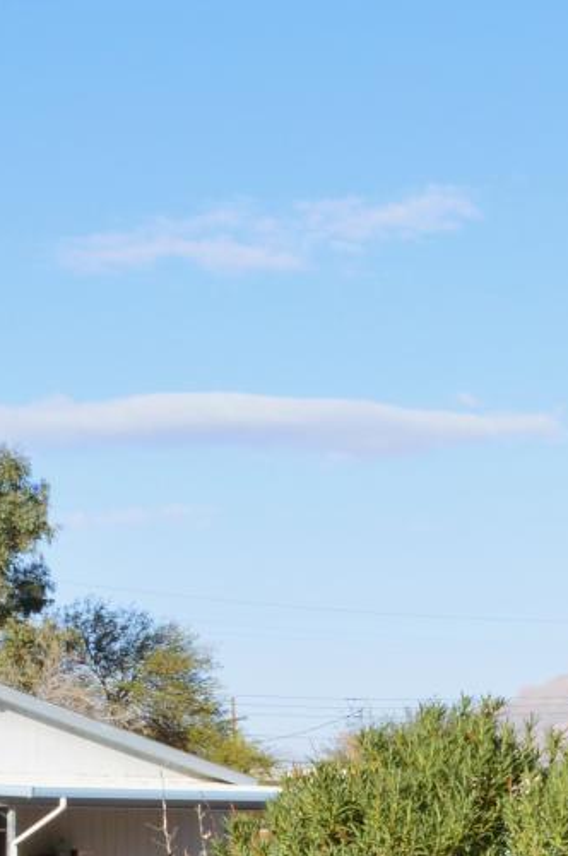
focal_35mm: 108
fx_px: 2563
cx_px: 417
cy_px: 901
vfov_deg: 18.4
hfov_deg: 12.6
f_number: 10
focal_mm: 18
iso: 400
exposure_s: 1/250
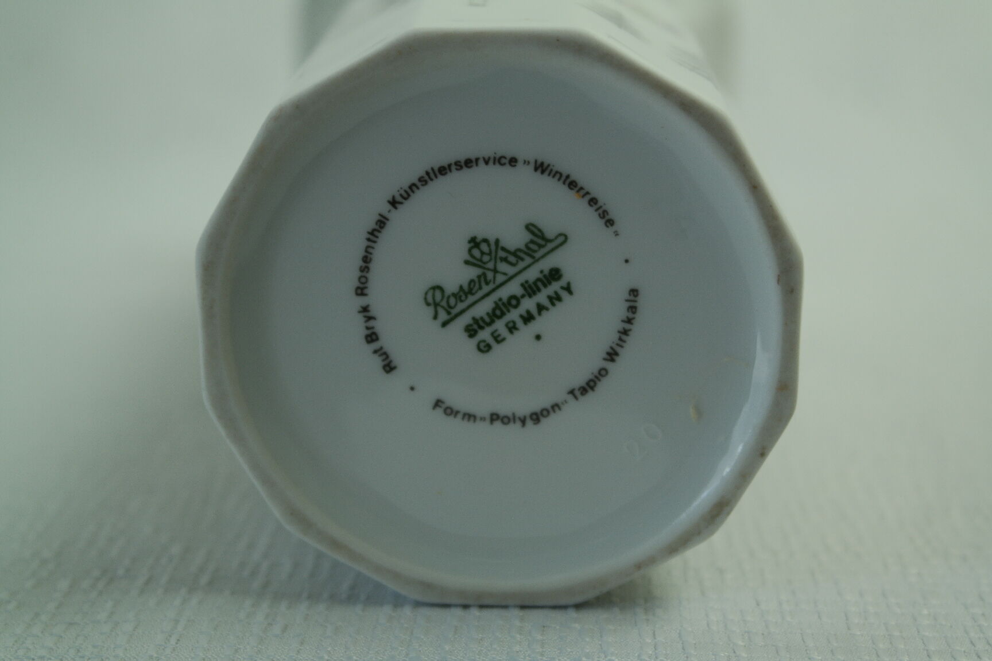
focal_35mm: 77
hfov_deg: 26.3
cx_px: 496
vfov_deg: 17.7
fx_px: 2122
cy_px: 330
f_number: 5.6
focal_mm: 50
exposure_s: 1/30
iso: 200
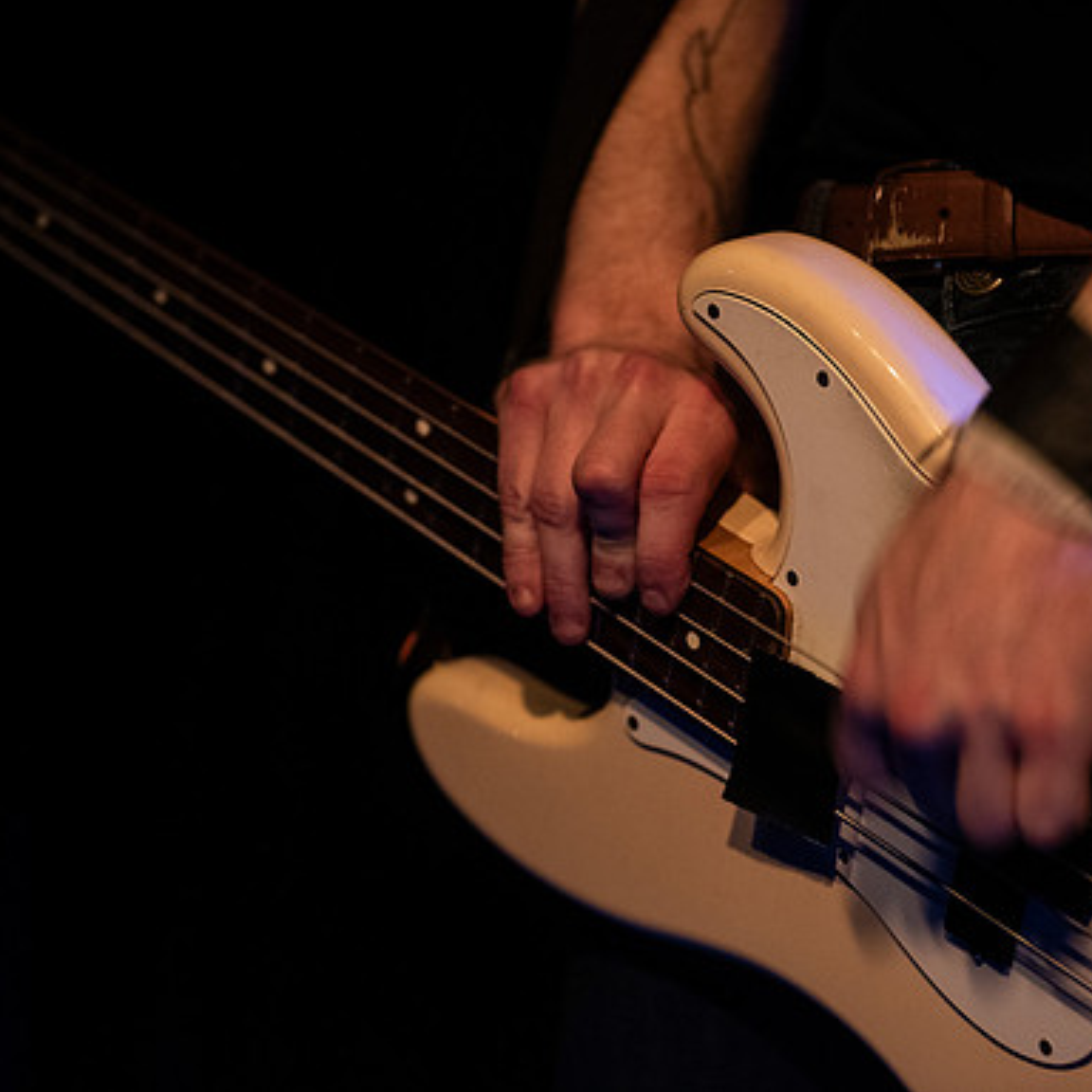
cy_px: 545
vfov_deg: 14.3
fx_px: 4354
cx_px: 640
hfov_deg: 14.3
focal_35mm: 122
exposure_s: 1/80
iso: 2500
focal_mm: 95
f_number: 3.2
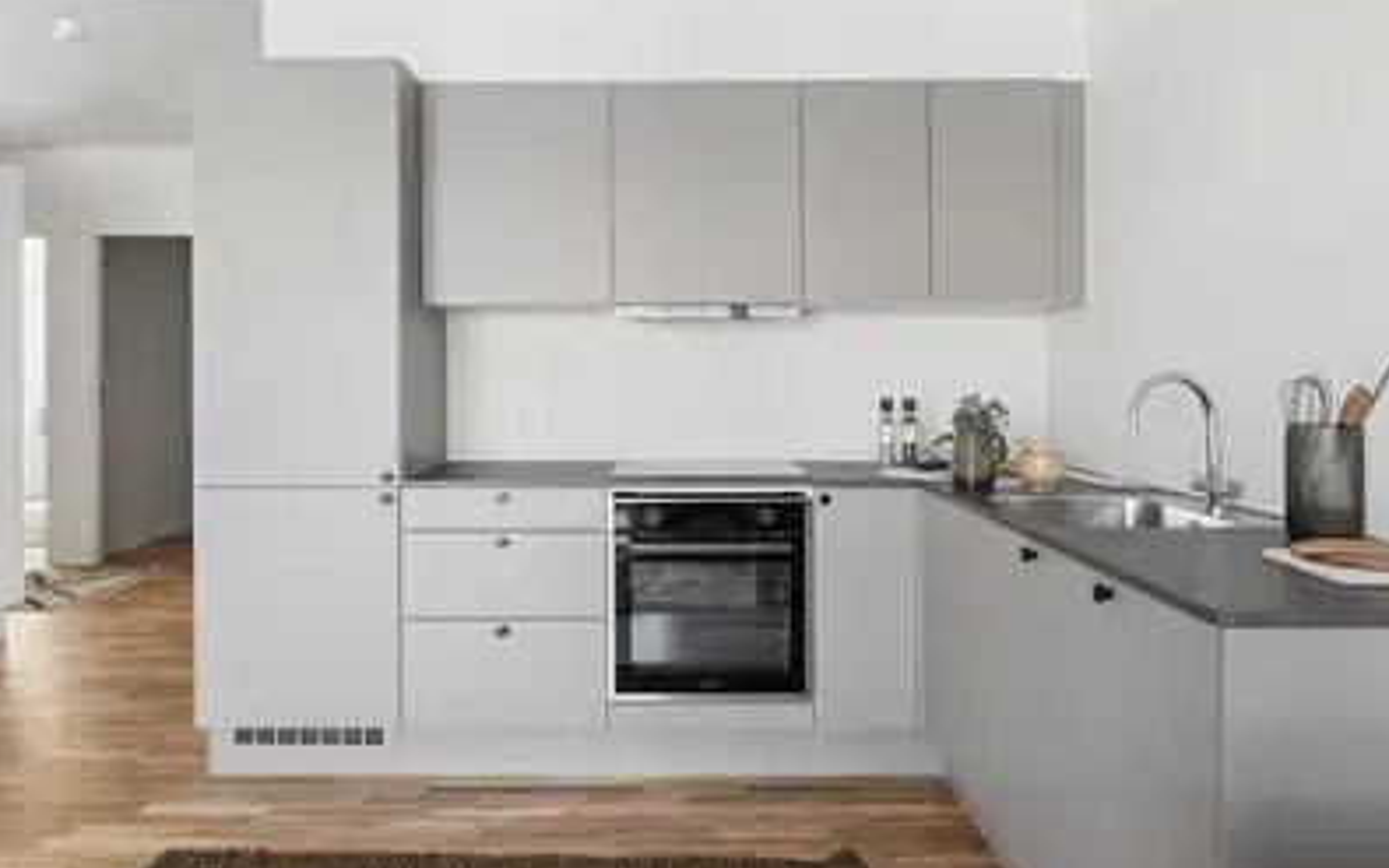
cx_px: 679
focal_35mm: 27
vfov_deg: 46.3
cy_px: 394
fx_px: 1015
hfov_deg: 68.7
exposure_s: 1/30
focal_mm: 16.5
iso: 200
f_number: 8
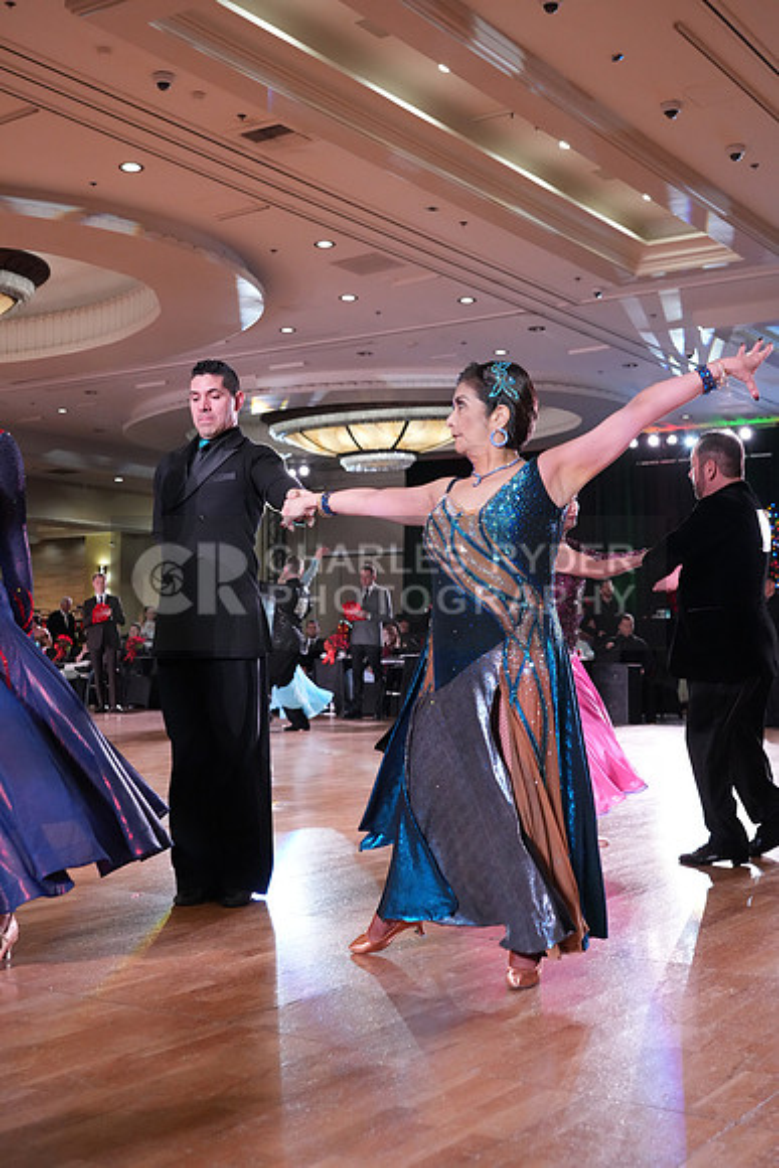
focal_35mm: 41
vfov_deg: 47.4
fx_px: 1330
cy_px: 584
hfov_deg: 32.6
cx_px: 390
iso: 5000
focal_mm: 41
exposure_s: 1/320
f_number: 5
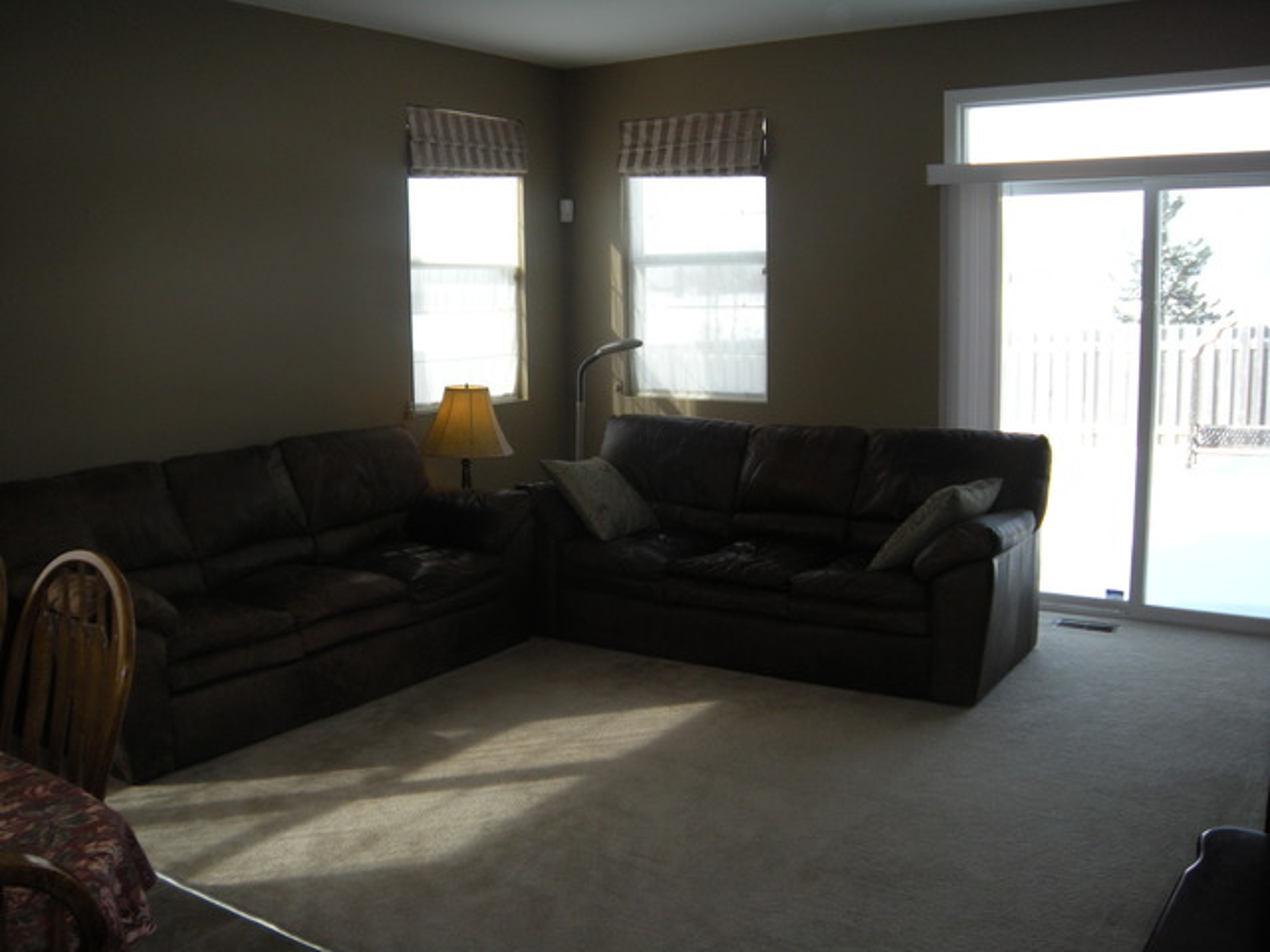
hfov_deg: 52.6
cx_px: 635
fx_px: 1284
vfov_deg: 40.7
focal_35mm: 35
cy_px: 476
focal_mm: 5.9
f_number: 3.8
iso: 89
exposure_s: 1/163
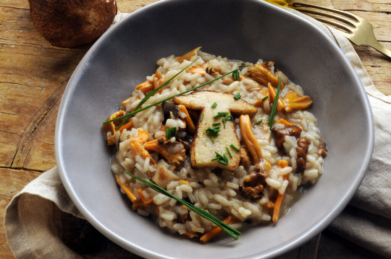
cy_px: 130
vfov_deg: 21.5
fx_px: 683
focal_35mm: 63
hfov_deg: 31.9
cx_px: 196
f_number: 18
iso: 200
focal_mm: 42
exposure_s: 1/80
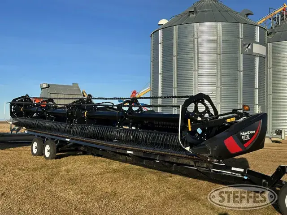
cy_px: 108
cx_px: 144
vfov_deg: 30.3
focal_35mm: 48
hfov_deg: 39.7
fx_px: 398
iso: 64
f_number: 1.78
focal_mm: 6.86
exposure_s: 1/4566
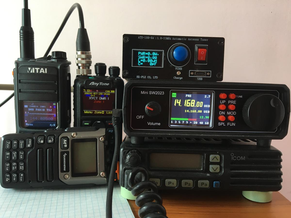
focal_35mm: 29
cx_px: 146
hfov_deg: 61.7
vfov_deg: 48.2
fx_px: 244
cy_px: 109
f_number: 2.2
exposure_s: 1/33
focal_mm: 4.15
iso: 64
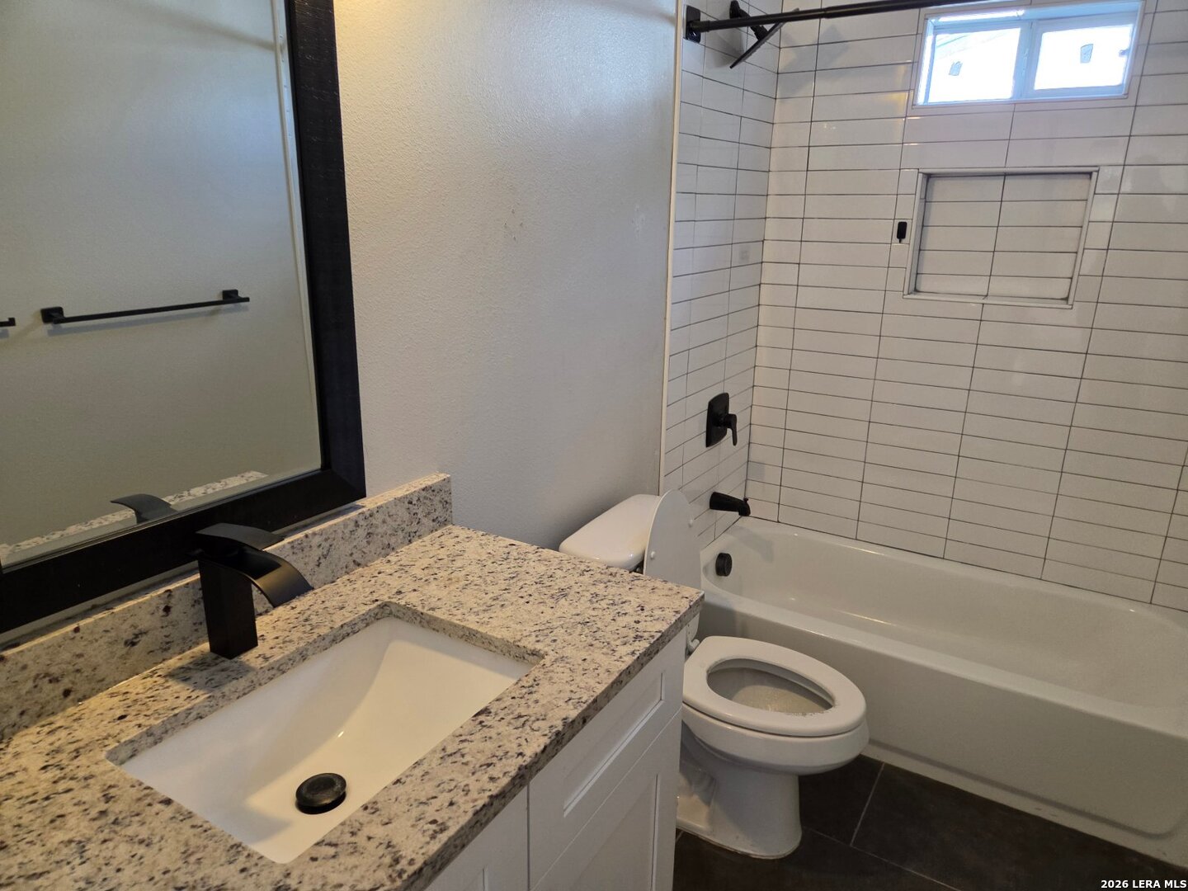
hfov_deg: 73.9
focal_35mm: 23
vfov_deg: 58.9
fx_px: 789
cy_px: 446
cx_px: 594
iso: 250
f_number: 1.8
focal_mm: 5.4
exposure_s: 1/120
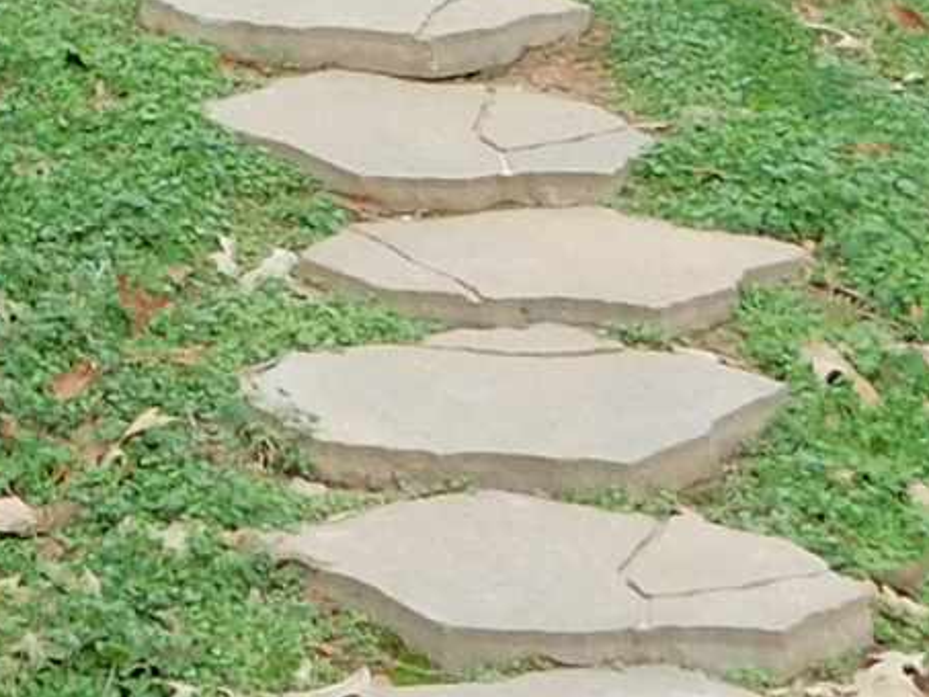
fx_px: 4188
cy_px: -381
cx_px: -587
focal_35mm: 156
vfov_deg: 9.2
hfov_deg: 11.9
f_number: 3
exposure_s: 1/100
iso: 125
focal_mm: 4
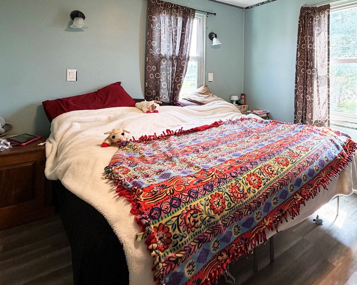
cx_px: 255
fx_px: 243
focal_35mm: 23
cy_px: 74
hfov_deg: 69.2
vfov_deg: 58.0
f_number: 2.2
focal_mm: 2.22
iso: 250
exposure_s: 1/120
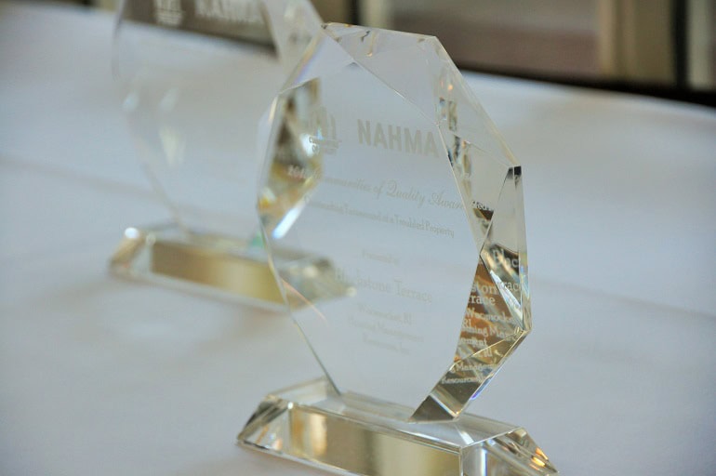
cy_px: 238
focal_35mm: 202
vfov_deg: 6.8
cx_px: 358
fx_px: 4024
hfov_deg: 10.2
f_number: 6.3
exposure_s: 1/200
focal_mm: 135
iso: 500
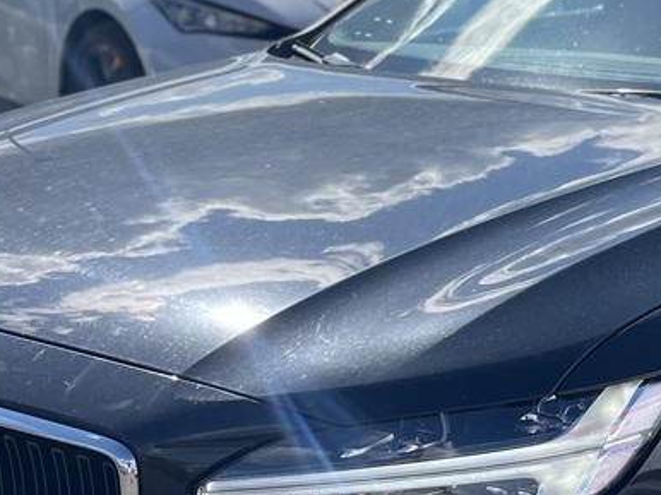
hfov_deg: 19.8
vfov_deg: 15.1
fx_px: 1851
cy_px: 397
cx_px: 610
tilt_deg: -17.7
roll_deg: -1.2
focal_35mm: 97
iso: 50
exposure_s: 1/2967
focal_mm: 5.1
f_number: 1.6
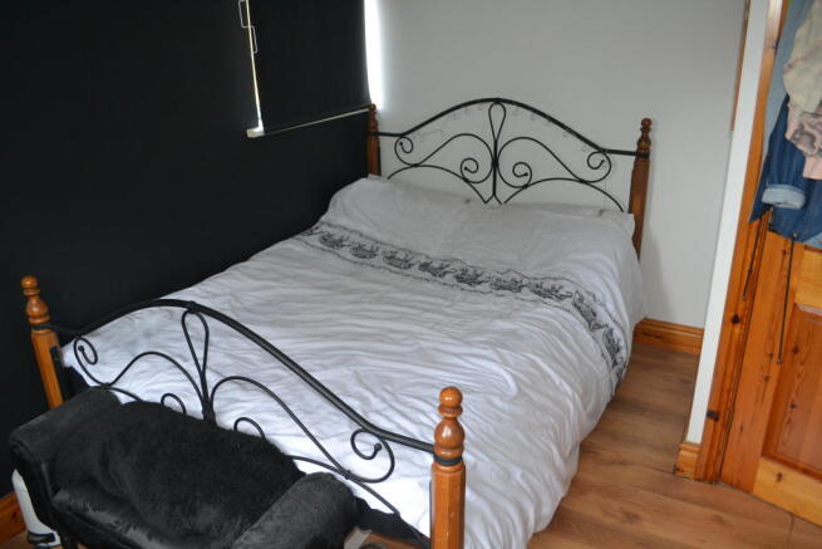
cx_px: 411
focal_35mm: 27
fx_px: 617
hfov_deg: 67.4
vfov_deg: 48.0
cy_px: 274
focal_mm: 18
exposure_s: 1/60
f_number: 3.5
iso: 720
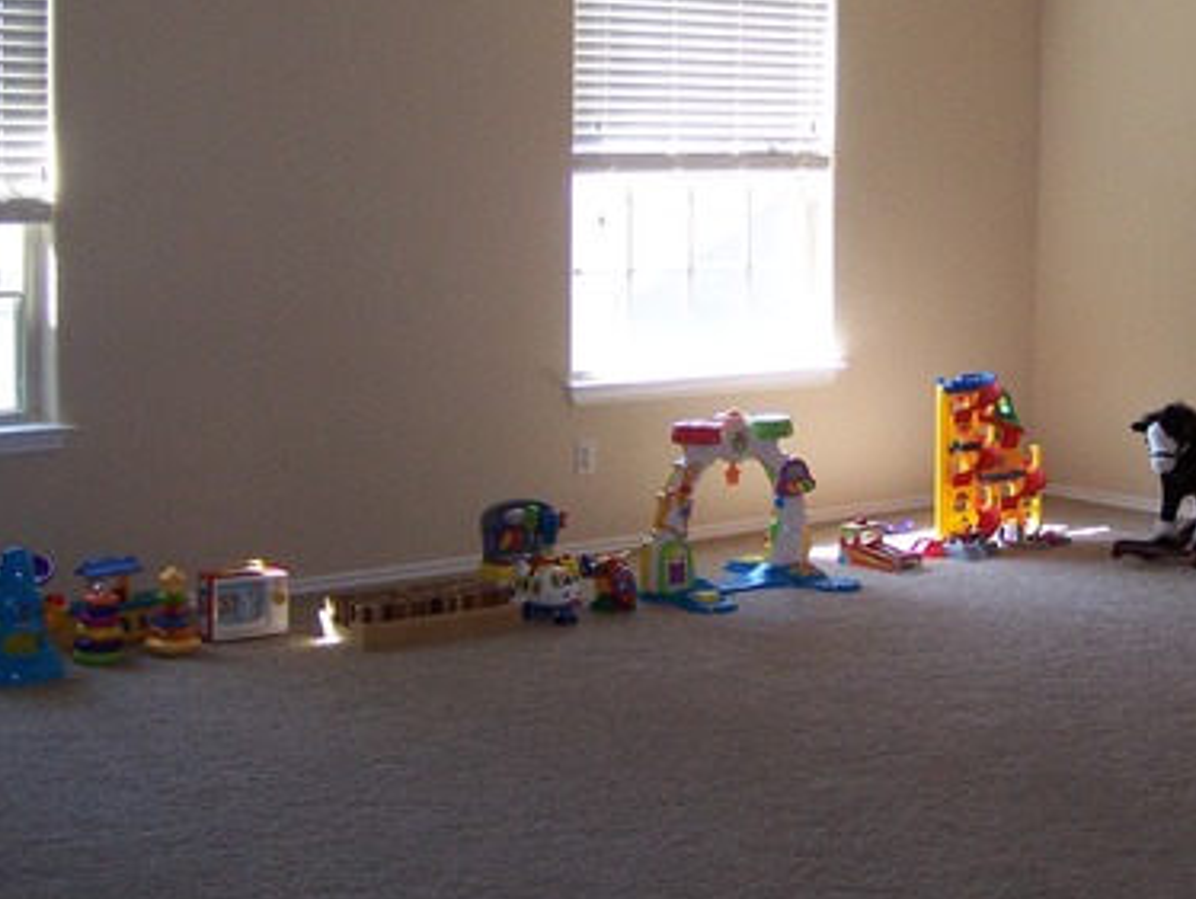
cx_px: 867
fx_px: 2247
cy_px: 320
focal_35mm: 65
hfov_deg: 29.4
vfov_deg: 22.5
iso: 140
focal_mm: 6.3
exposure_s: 1/60
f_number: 2.8
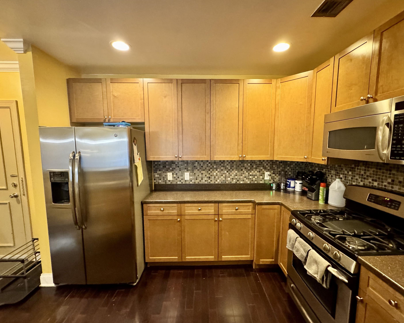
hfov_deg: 96.8
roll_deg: -0.2
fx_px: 179
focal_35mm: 15
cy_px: 165
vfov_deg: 84.0
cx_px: 205
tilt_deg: -6.3
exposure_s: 1/60
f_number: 2.2
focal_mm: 2.22
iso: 1000
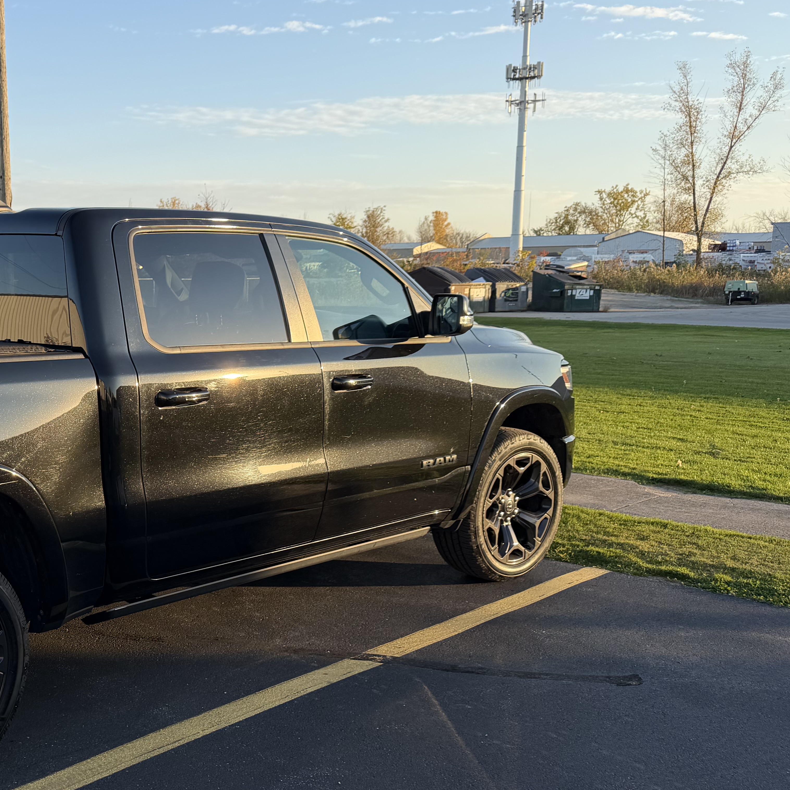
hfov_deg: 38.6
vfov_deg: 41.9
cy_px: 410
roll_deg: -0.5
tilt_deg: -6.4
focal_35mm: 40
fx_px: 1033
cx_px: 60
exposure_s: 1/1337
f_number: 1.78
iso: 80
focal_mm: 6.76
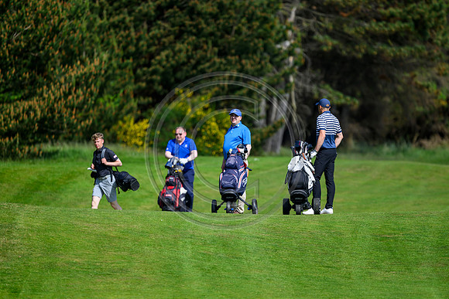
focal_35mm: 560
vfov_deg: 2.5
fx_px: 6986
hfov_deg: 3.7
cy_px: 150
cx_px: 224
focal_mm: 560
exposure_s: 1/4000
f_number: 4.5
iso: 500
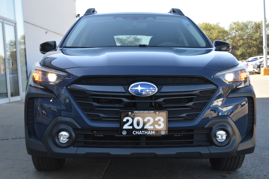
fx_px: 426
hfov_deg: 35.1
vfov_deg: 23.7
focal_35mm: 57
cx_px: 134
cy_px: 90
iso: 125
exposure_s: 1/125
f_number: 5.6
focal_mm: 38
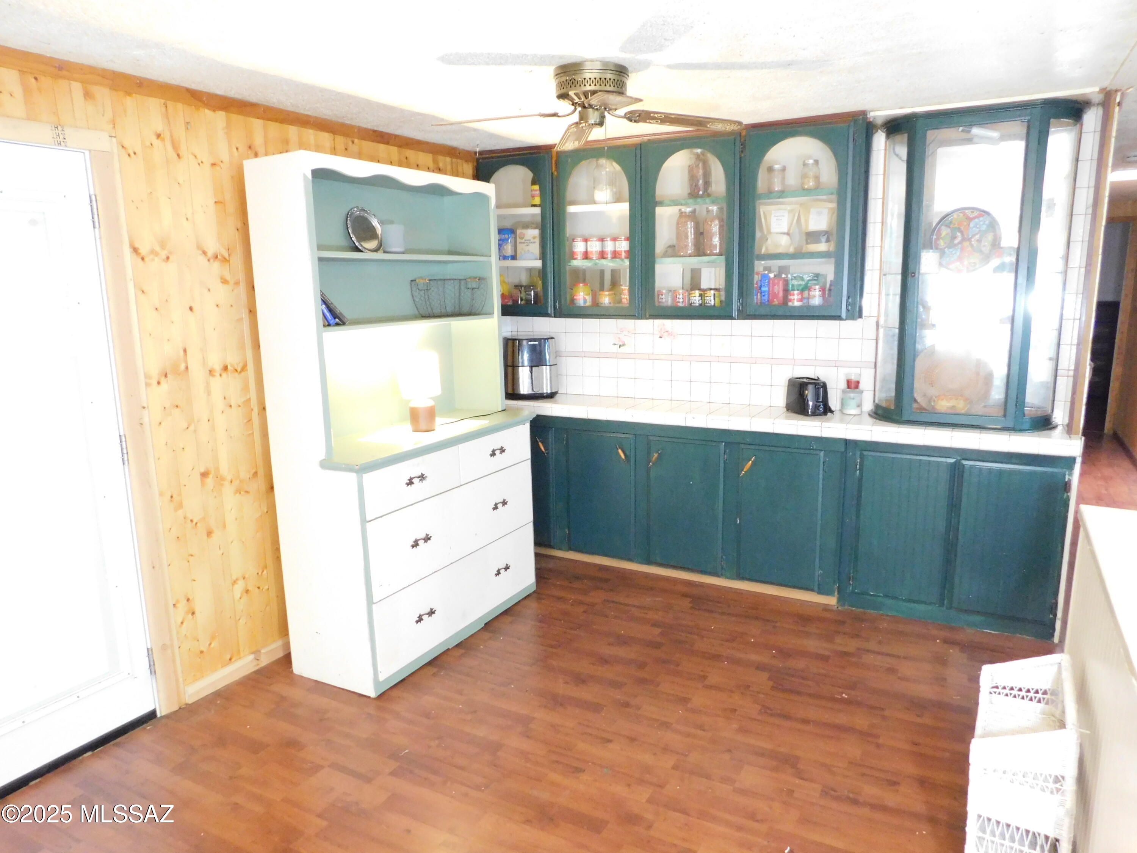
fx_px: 788
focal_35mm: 24
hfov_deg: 71.6
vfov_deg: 56.8
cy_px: 426
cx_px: 568
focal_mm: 4.1
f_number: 3
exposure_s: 1/10
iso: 800
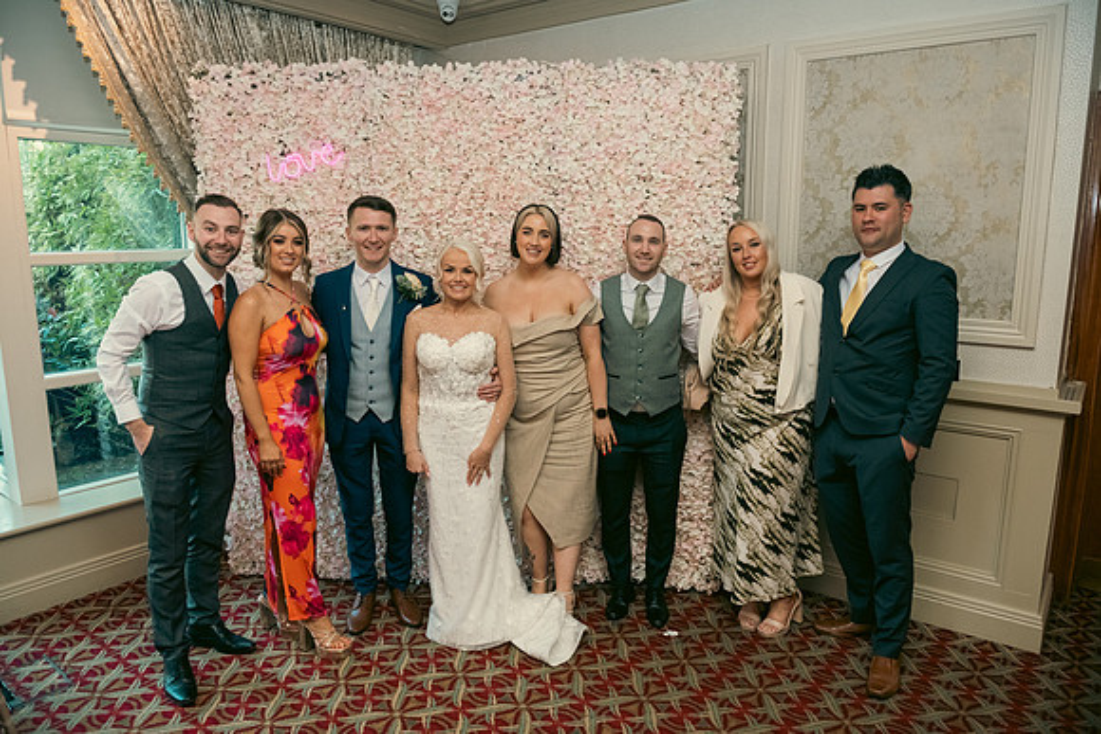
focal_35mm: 24
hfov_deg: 73.7
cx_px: 550
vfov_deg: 53.2
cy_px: 367
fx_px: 734
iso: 800
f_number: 3.5
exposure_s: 1/160
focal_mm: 24
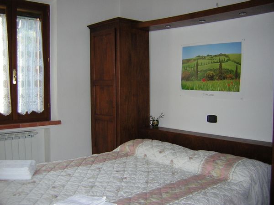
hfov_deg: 51.4
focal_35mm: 36
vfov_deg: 39.7
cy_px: 102
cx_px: 137
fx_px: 285
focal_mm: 4.7
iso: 58
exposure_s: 1/60.1
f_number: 2.6
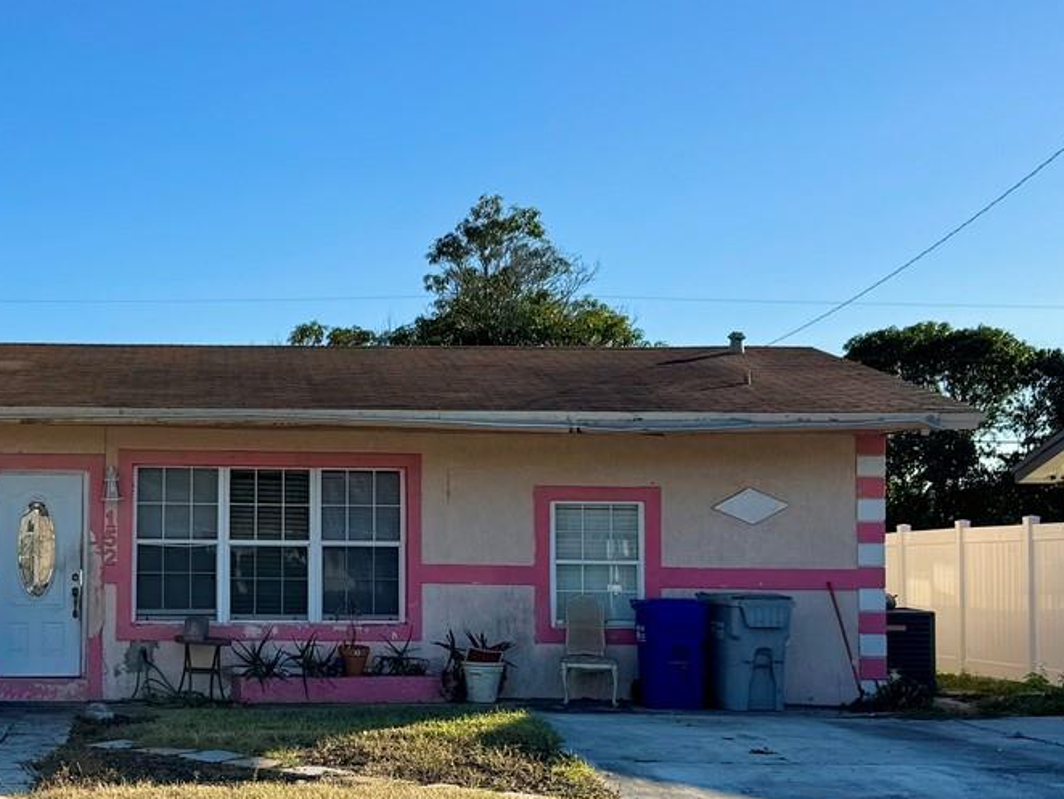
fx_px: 1783
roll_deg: -0.4
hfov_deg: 32.1
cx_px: 183
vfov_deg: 25.2
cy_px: 466
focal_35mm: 58
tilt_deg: +2.9
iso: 80
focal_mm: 6.76
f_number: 1.78
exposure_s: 1/4608
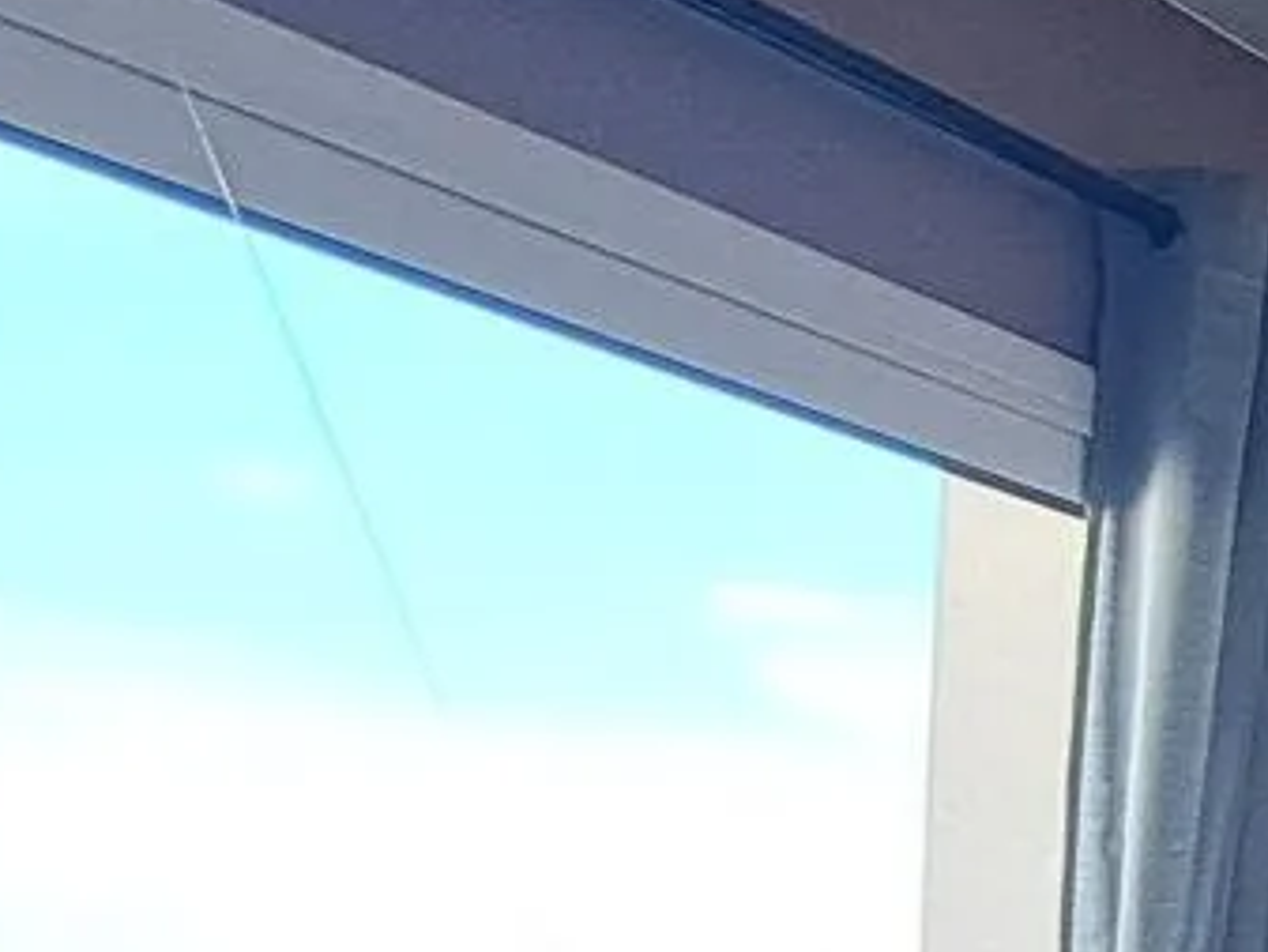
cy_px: 1087
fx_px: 2712
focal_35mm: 74
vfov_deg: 19.0
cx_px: 2893
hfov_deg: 15.9
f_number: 2.2
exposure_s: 1/100
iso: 50
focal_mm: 1.74
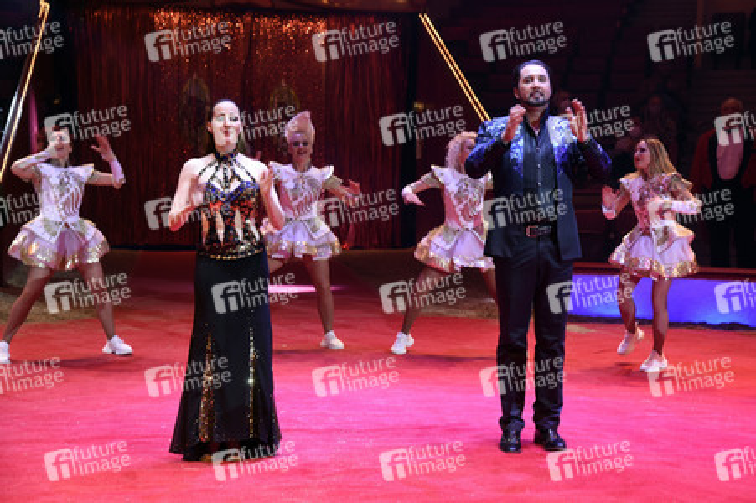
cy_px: 252
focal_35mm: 78
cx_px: 378
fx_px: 1637
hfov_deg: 26.0
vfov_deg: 17.5
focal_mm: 78
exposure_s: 1/60
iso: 1250
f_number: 6.3
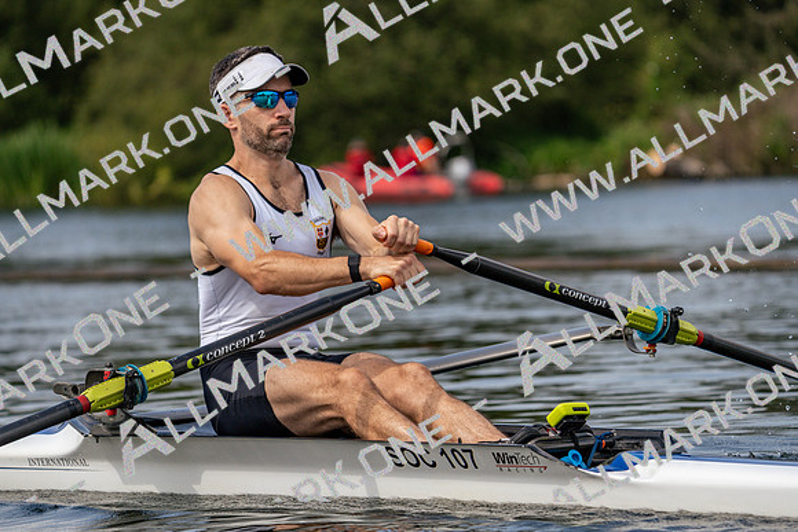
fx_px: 5654
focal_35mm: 255
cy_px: 266
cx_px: 399
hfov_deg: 8.1
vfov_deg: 5.4
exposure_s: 1/1600
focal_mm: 255
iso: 320
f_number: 5.6
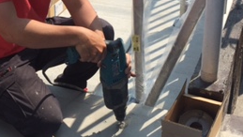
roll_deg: +6.2
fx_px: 503
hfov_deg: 26.8
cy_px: 56
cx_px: 56
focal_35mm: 78
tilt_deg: -35.3
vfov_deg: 15.5
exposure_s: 1/1522
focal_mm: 4.15
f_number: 2.2
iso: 32
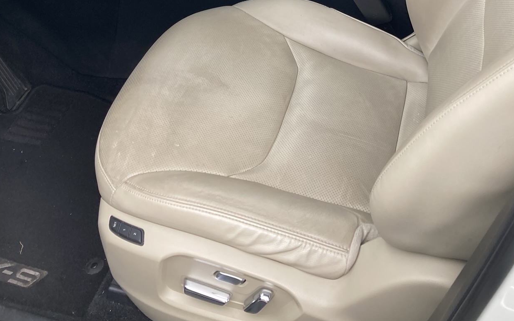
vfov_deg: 23.9
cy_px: -66
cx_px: 260
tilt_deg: -31.3
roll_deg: +5.3
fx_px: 686
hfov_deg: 41.1
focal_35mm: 49
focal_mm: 3.99
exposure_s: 1/121
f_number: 1.8
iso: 40
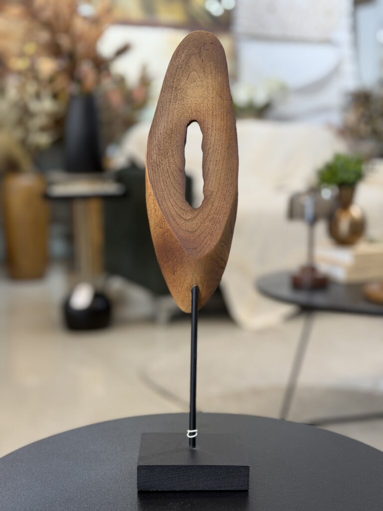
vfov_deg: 39.7
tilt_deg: -8.8
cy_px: 256
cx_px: 192
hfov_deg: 30.3
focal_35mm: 48
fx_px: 708
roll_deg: +0.3
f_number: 1.78
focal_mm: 6.76
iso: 125
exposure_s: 1/60
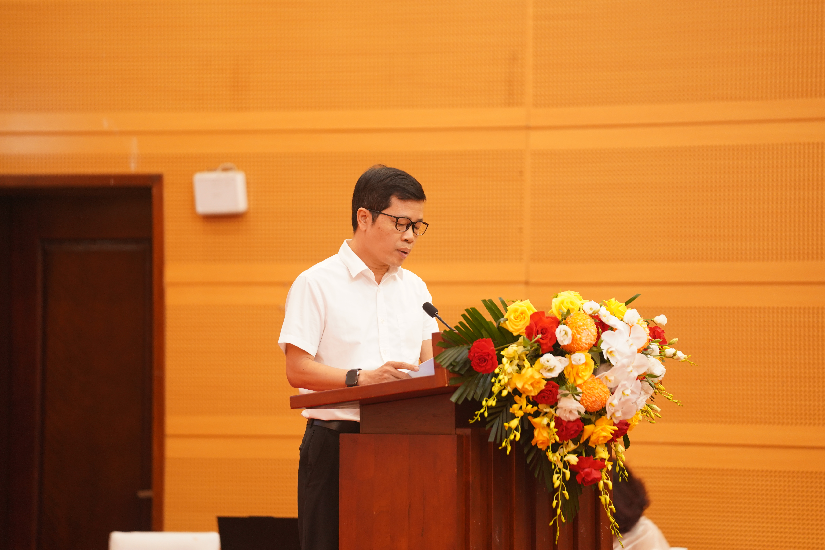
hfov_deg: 10.3
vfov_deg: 6.9
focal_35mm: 200
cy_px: 275
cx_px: 412
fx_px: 4583
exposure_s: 1/200
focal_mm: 200
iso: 1000
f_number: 2.8
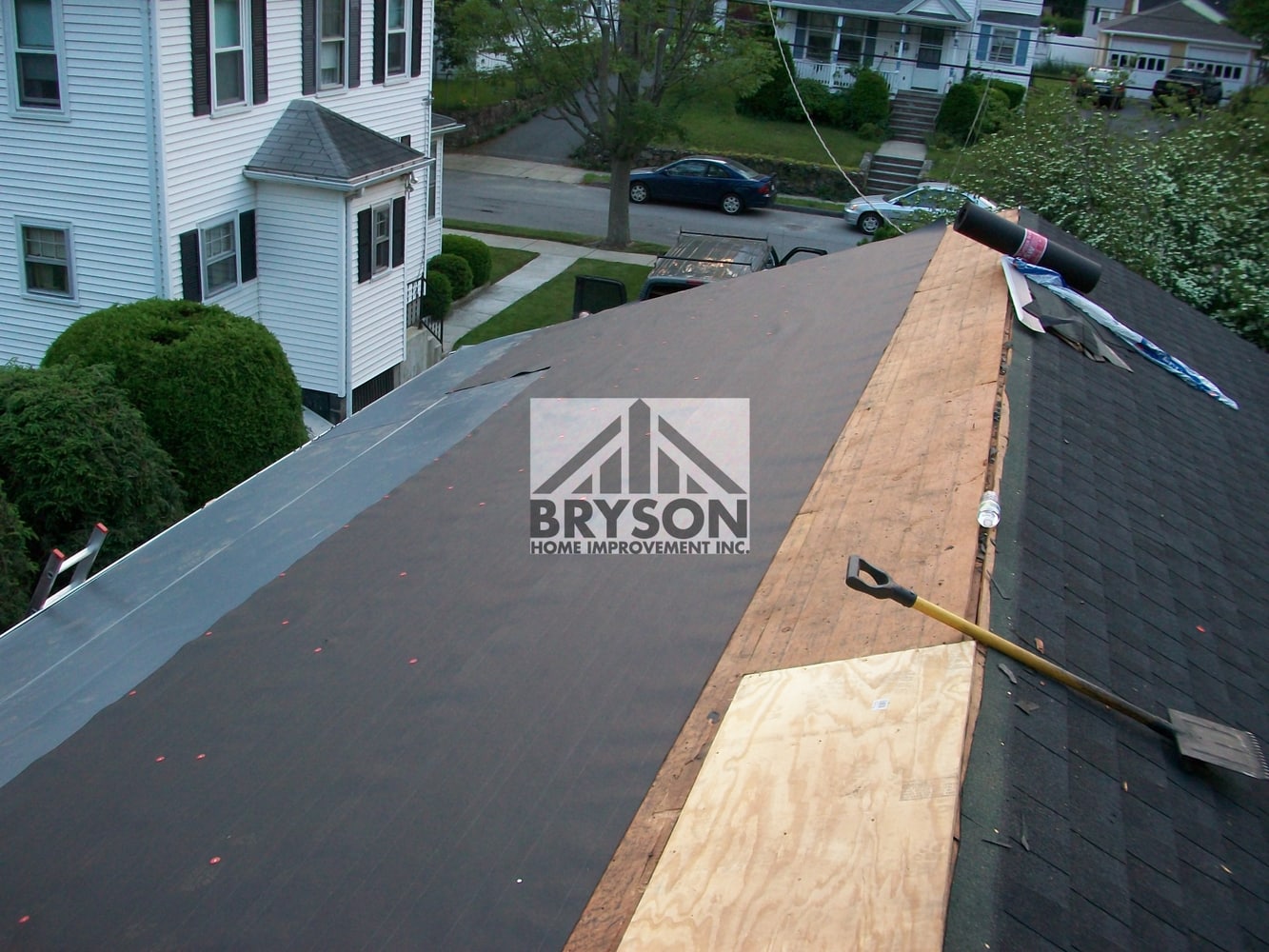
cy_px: 476
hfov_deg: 54.0
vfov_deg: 41.8
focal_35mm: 34
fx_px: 1247
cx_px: 634
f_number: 2.8
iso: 103
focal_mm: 5.7
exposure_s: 1/60
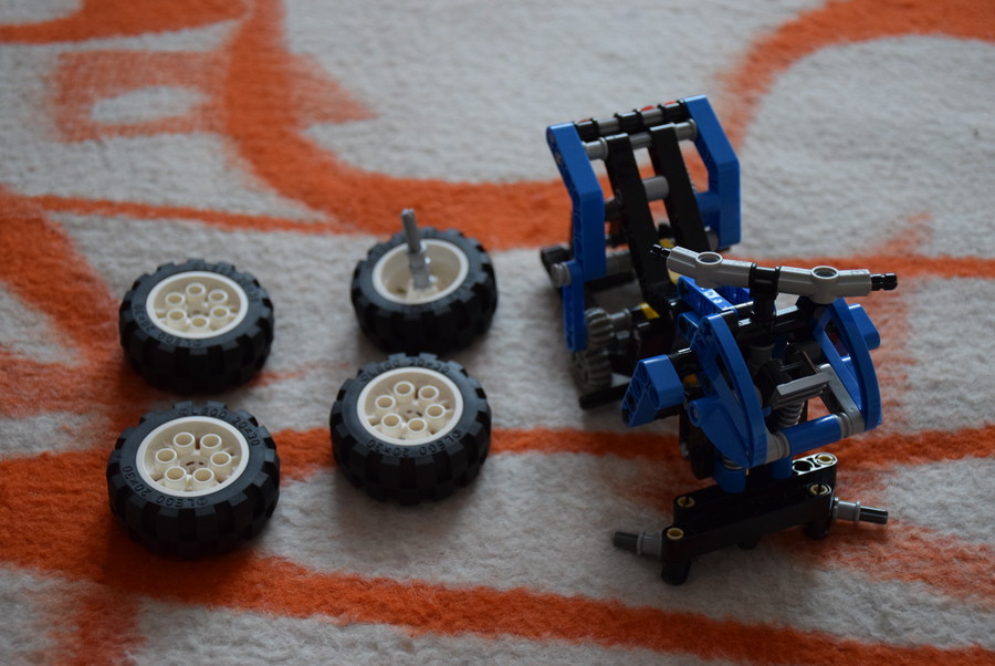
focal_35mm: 52
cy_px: 333
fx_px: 1452
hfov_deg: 37.8
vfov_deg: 25.8
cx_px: 498
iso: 1600
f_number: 4.2
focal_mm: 35
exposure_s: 1/60
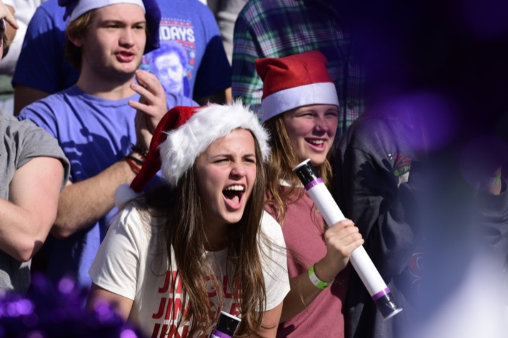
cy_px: 170
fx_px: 4642
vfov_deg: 4.2
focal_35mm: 329
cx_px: 244
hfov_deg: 6.3
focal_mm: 300
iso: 200
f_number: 8
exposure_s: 1/1000
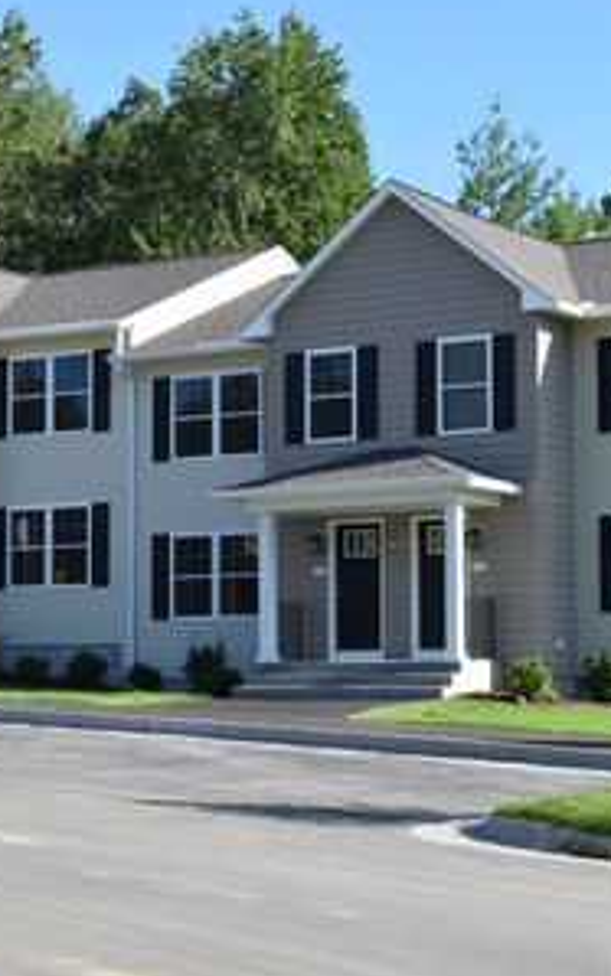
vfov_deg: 23.8
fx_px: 2317
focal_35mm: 87
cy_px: 501
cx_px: 297
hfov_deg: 15.0
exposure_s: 1/320
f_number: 9
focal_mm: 34
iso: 200
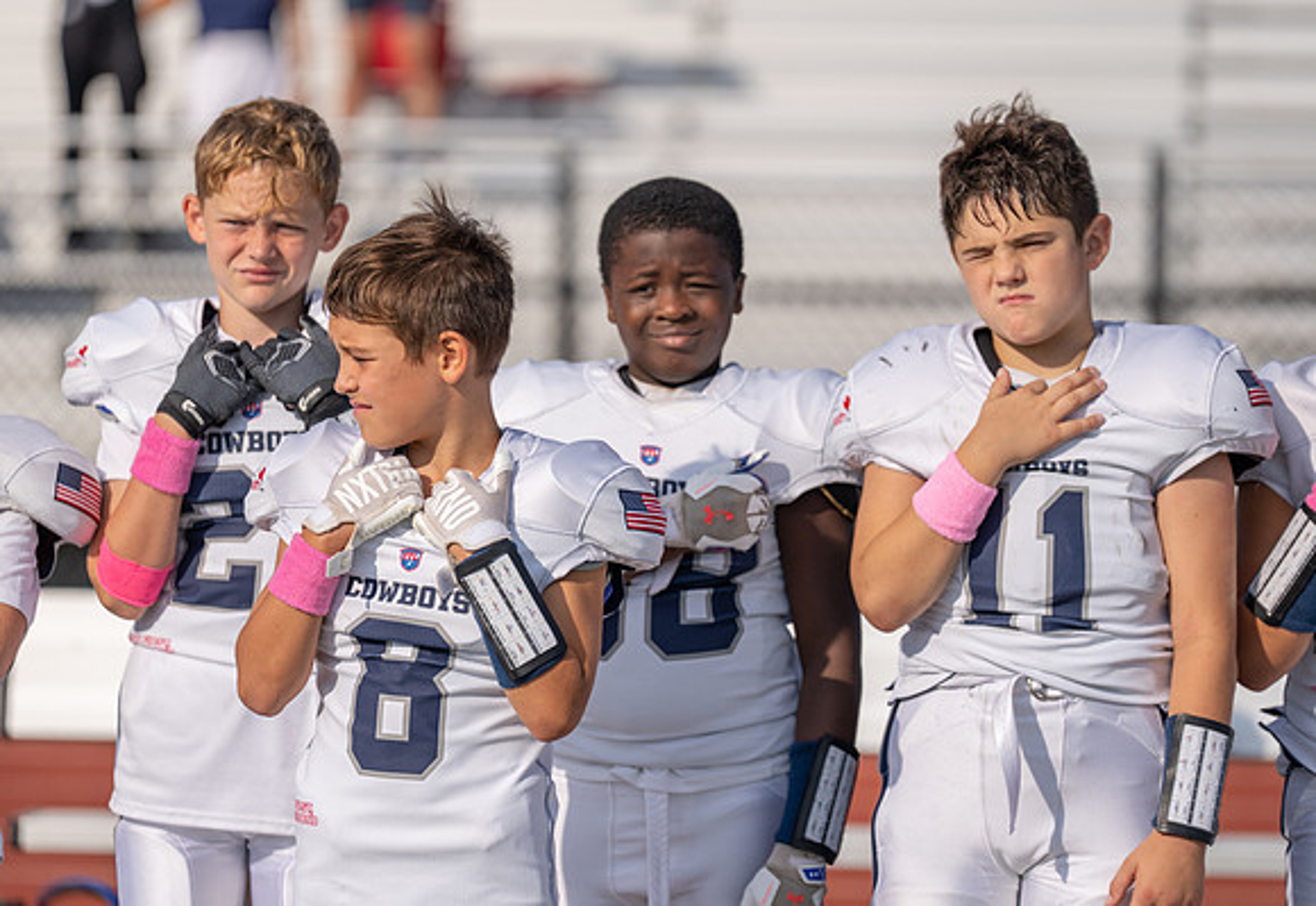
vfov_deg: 6.9
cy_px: 453
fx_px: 7541
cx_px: 658
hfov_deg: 10.0
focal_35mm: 204
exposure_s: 1/4000
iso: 100
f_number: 2.8
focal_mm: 200
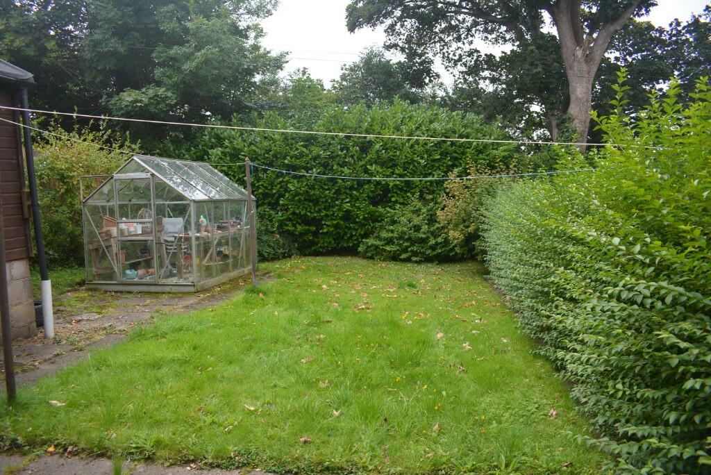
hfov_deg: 67.4
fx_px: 534
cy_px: 238
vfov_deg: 48.0
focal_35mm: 27
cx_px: 356
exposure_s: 1/160
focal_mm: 18
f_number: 6.3
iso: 200
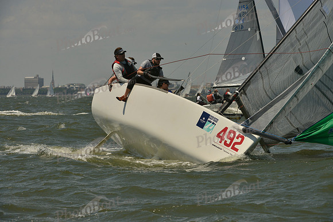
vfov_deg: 6.9
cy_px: 111
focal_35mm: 200
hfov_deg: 10.3
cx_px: 166
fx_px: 1850
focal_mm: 200
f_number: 13
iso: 280
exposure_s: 1/1250
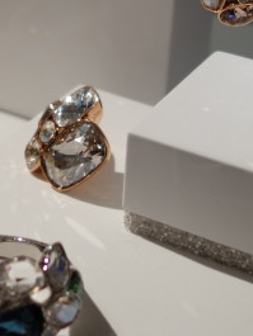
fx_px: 1013
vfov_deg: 18.8
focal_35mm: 104
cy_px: 100
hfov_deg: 14.2
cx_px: 69
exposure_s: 1/250
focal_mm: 10.4
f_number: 1.8
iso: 400
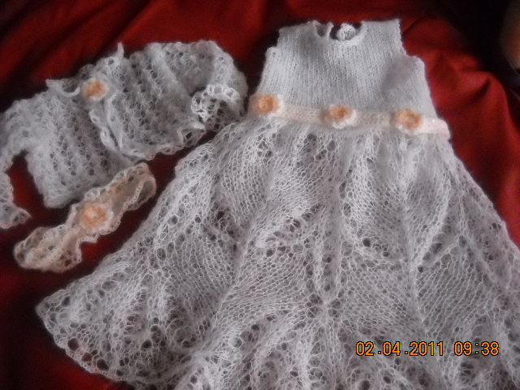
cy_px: 195
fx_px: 616
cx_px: 260
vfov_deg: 35.1
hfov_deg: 45.8
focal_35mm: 41
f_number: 3.1
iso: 800
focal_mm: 6.72
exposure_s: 1/114
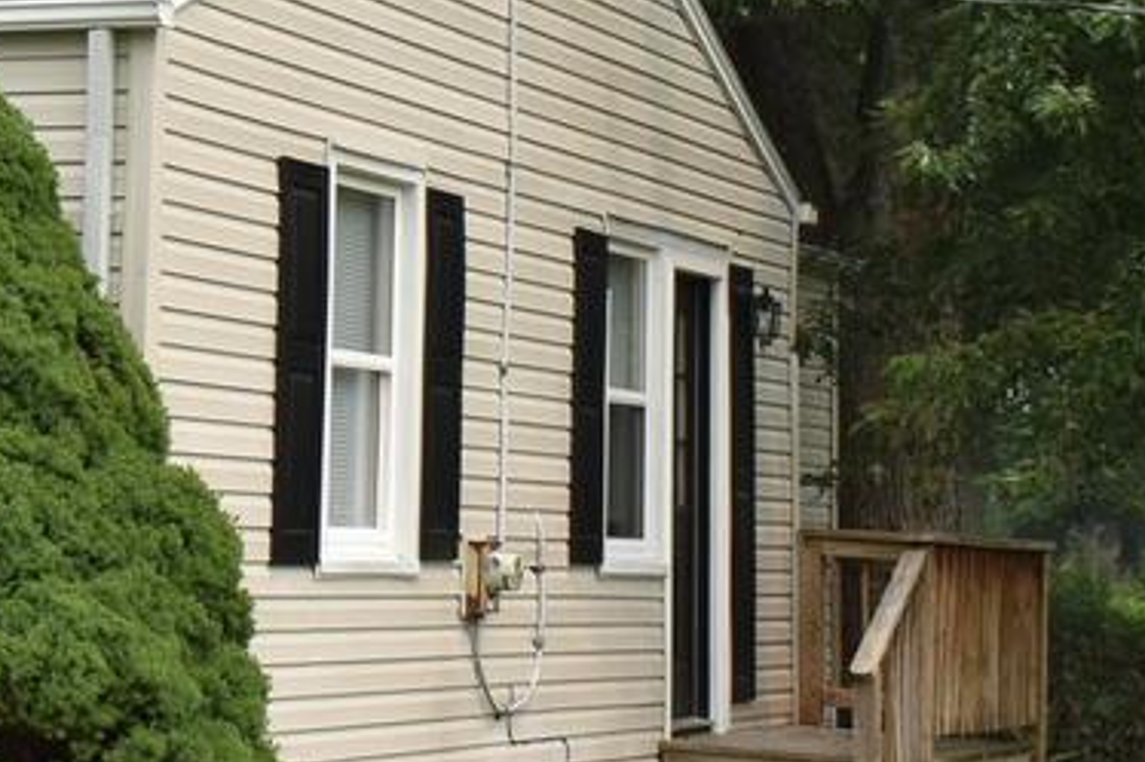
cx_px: -340
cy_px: -34
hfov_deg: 18.3
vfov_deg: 13.0
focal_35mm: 104
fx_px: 3306
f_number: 8
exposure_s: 1/250
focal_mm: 18
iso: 125
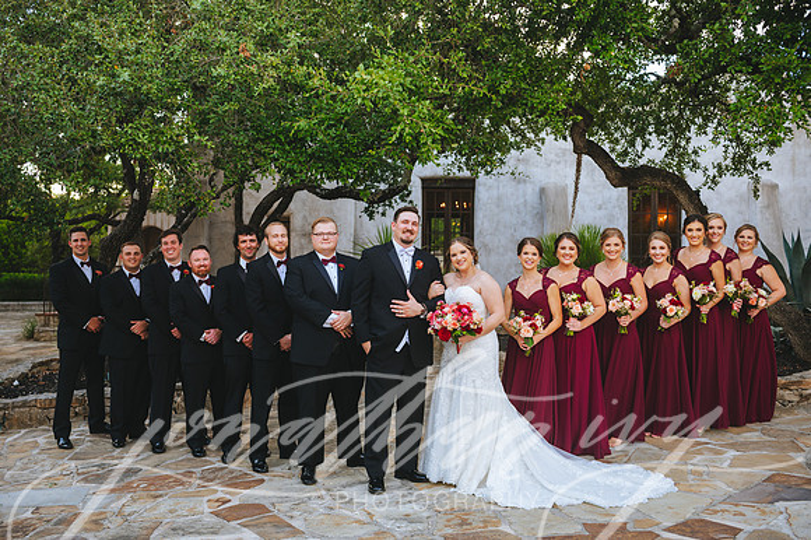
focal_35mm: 36
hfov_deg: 52.9
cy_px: 266
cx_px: 387
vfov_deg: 36.7
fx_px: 815
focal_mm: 34
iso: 200
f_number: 2.8
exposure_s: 1/250
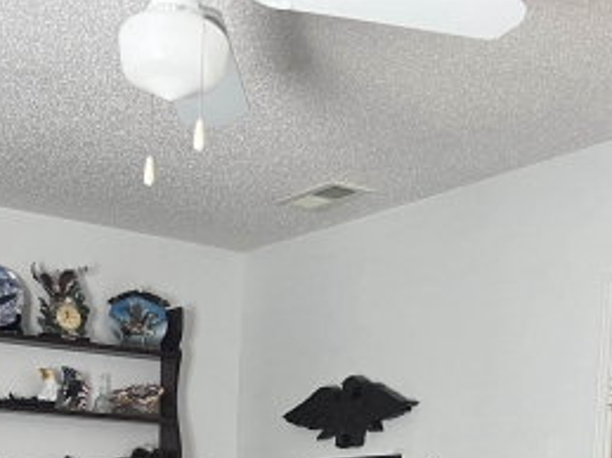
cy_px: 588
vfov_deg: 20.2
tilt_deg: -3.5
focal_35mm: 67
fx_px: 1184
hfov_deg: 29.0
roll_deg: -2.3
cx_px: 304
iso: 125
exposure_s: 1/81
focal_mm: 5.7
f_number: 1.5
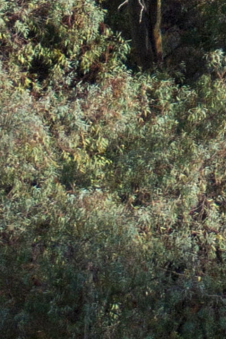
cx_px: 611
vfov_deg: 4.3
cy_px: -791
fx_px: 4348
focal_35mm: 462
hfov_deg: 2.9
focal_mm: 40
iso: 100
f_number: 5.3
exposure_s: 1/1000
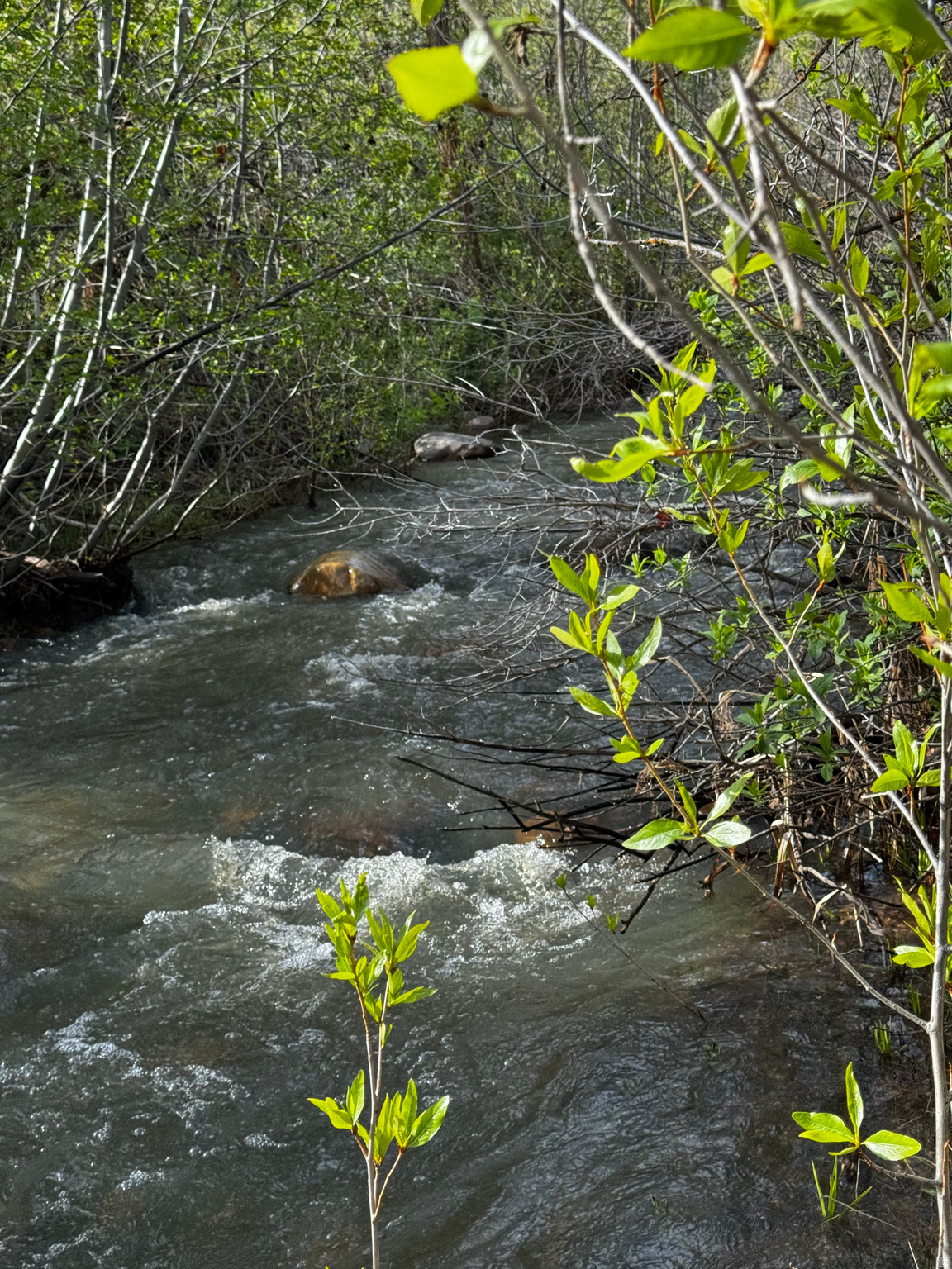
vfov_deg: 39.7
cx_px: 476
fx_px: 1760
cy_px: 634
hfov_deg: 30.3
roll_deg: +4.3
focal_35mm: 48
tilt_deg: -11.4
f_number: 1.78
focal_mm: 6.76
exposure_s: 1/876
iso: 64
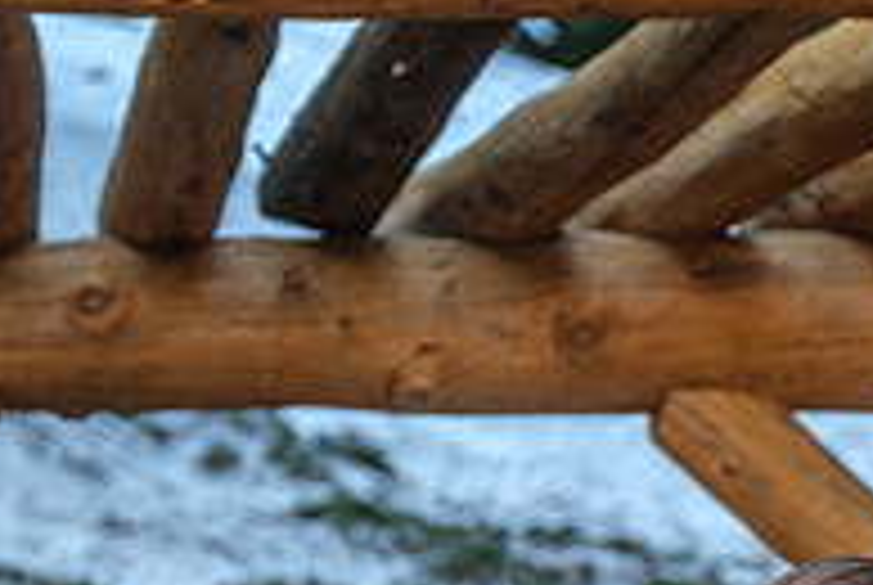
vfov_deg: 3.1
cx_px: 1084
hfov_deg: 4.7
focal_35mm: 439
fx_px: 10662
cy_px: 848
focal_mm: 98.2
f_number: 3.6
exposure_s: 1/150
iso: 400
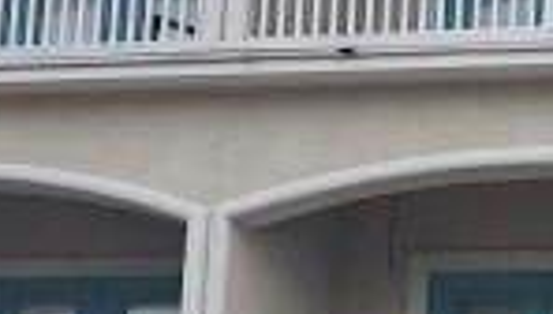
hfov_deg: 17.9
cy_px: 550
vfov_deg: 10.7
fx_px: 1587
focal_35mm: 108
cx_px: 807
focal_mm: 6.3
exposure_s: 1/120
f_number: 1.7
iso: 16
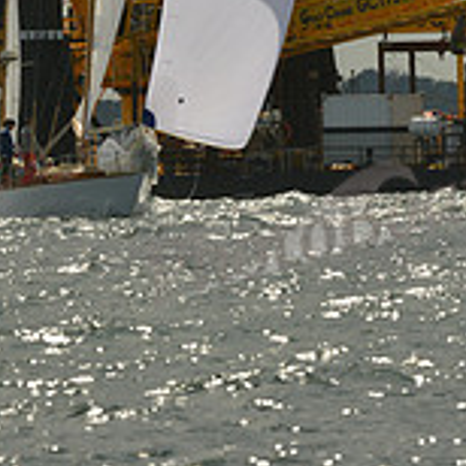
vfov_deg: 1.6
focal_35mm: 1124
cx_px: -11
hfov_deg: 1.6
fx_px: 17119
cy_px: 112
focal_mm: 350
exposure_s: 1/1250
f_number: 11
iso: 400
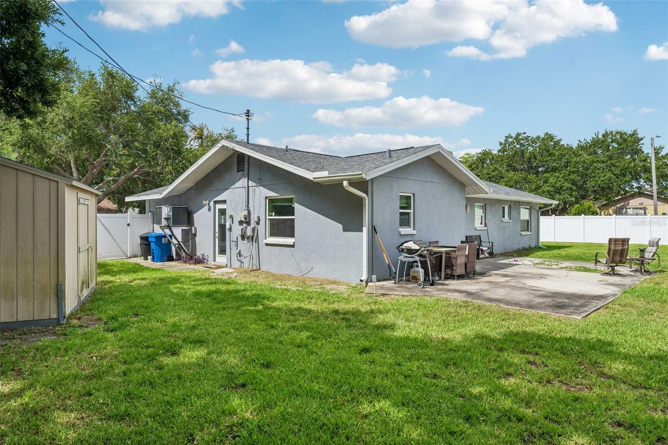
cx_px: 334
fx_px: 408
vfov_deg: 57.2
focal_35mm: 22
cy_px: 222
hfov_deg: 78.6
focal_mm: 22
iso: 800
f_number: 8
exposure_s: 1/3200
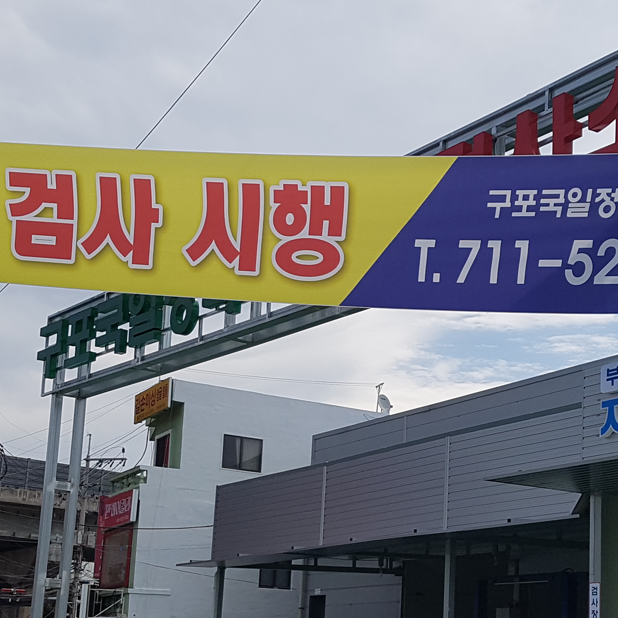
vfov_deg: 27.5
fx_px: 1252
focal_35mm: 62
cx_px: 409
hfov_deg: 27.6
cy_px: 415
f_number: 1.7
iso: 50
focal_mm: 4.2
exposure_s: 1/4256
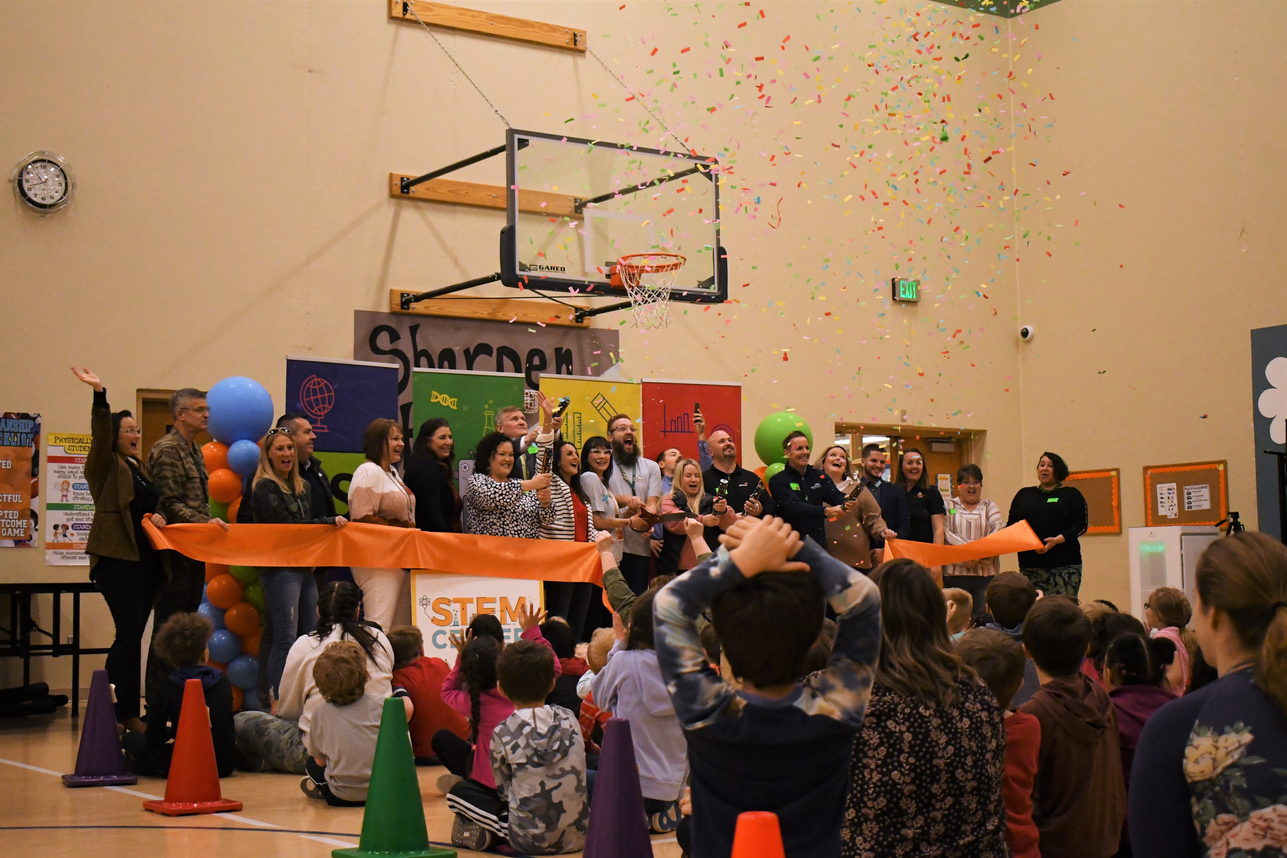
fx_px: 1823
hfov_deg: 38.9
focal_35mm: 51
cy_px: 429
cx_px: 644
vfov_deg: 26.5
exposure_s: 1/400
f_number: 4.5
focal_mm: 34
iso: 4000
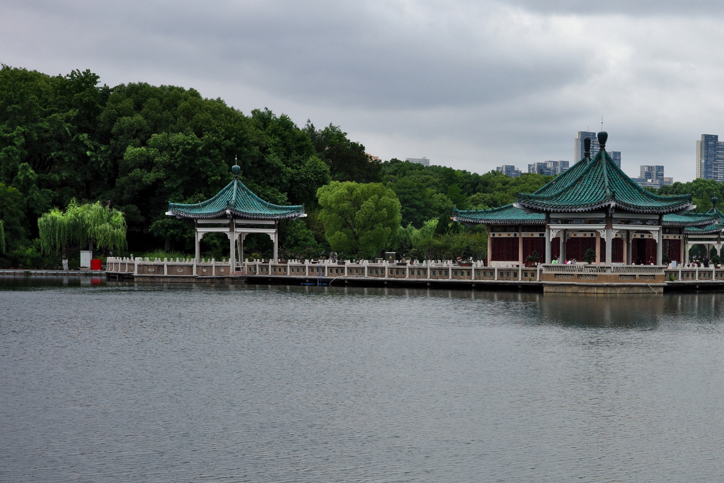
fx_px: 1126
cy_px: 224
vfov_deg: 24.2
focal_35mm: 56
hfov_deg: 35.6
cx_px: 422
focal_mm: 26
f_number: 5.6
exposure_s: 1/640
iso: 100
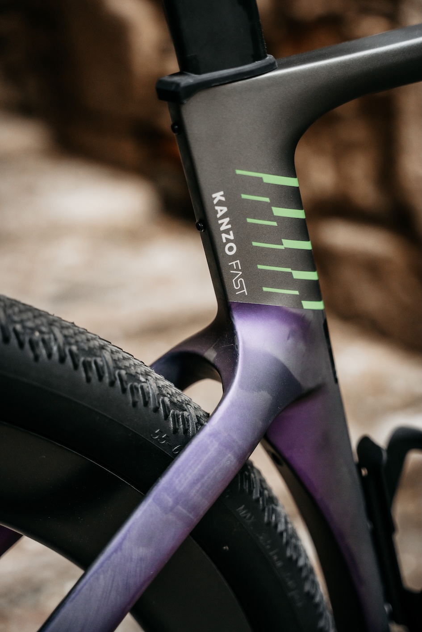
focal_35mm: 59
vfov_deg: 34.0
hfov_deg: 23.1
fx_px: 1034
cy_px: 316
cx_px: 211
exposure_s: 1/200
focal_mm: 58.8
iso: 1600
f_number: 2.8
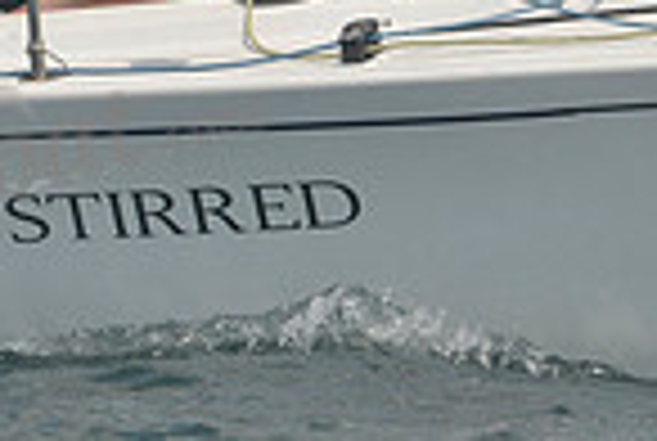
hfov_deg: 2.2
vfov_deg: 1.5
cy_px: -119
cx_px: 500
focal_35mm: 951
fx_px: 17391
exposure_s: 1/1000
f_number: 9
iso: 280
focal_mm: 240
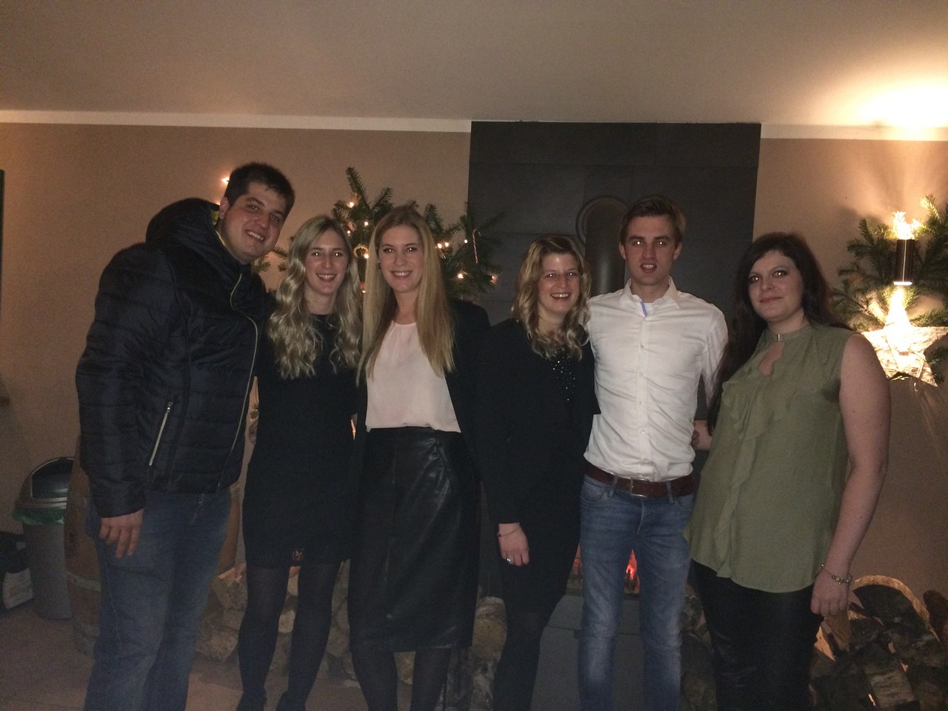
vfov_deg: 48.2
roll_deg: -3.2
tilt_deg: -3.0
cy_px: 356
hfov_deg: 61.7
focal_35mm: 29
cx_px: 474
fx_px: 794
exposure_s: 1/17
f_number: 2.2
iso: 320
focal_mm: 4.15
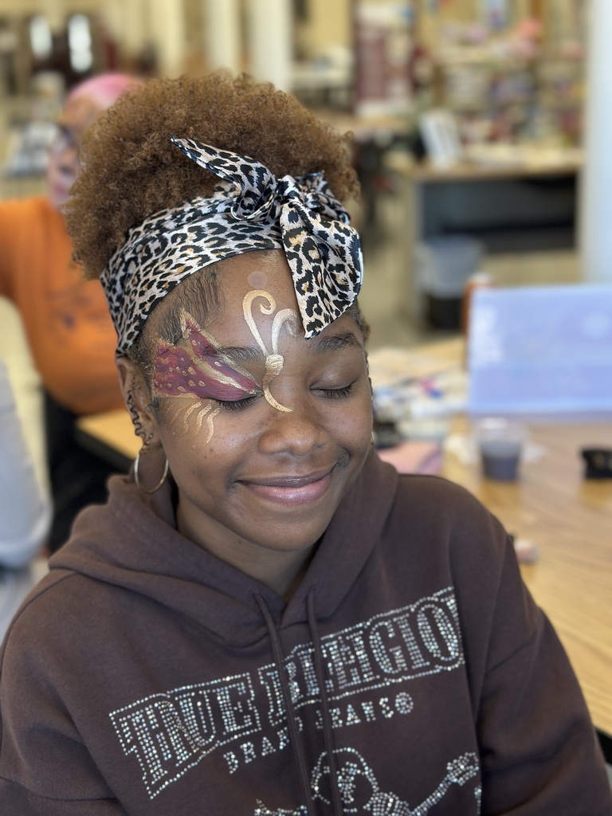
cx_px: 306
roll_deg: +1.3
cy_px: 408
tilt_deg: -17.6
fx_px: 1131
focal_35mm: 48
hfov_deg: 30.3
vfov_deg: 39.7
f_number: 1.78
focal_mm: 6.86
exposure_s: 1/60
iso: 125
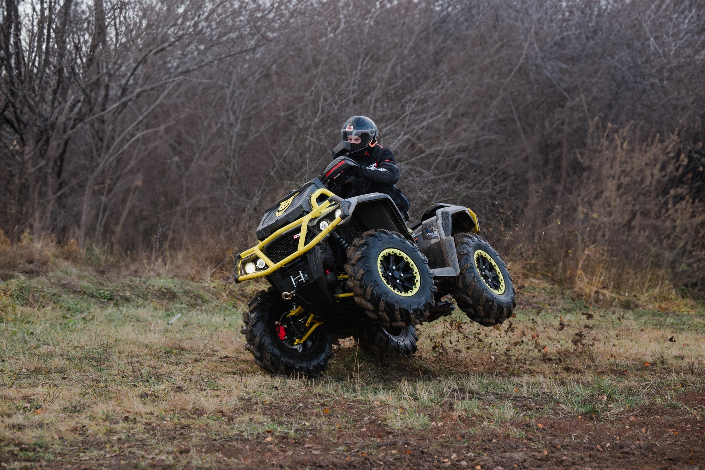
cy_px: 235
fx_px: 2448
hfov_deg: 16.4
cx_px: 352
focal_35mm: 125
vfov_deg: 11.0
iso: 4000
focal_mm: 125
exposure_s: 1/1250
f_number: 4.5
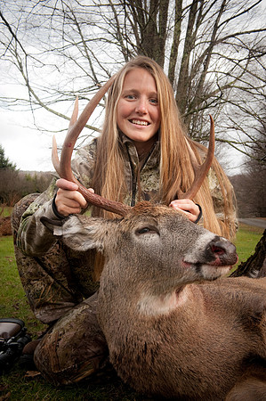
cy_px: 200
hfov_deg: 35.0
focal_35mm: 38
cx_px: 133
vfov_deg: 50.7
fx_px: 422
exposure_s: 1/60
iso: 1000
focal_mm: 38
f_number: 14
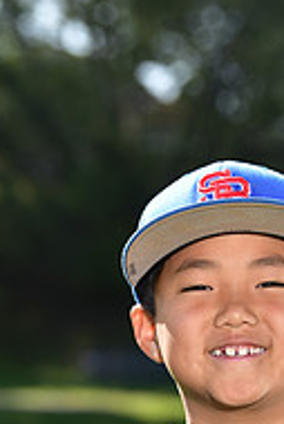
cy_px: 547
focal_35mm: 335
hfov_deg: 4.1
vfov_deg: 6.1
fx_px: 3957
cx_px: 223
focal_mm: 110
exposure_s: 1/250
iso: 80
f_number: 5
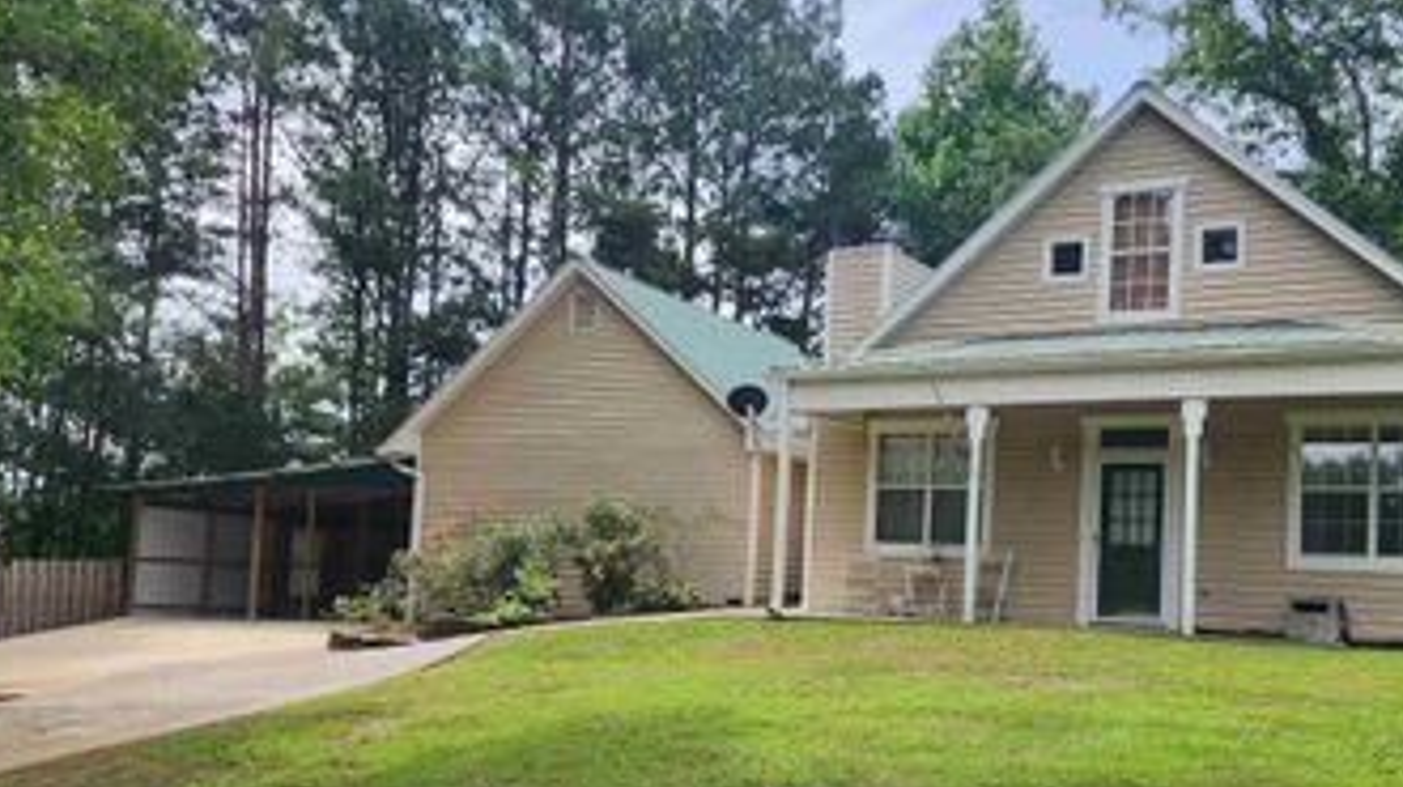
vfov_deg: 30.9
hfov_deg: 52.6
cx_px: 804
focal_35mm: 38
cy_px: 521
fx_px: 1413
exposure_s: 1/850
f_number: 1.8
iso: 12
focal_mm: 6.4
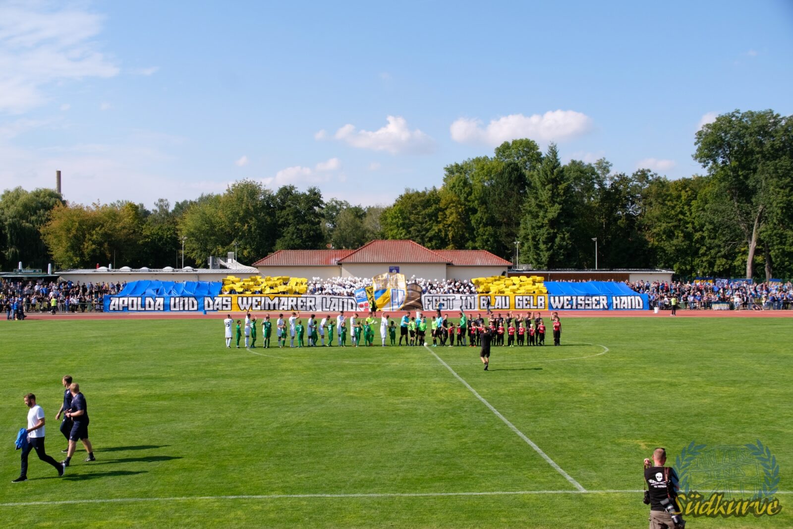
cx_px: 396
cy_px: 264
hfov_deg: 47.4
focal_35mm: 41
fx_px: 903
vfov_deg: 32.6
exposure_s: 1/320
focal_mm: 27.5
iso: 200
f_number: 8
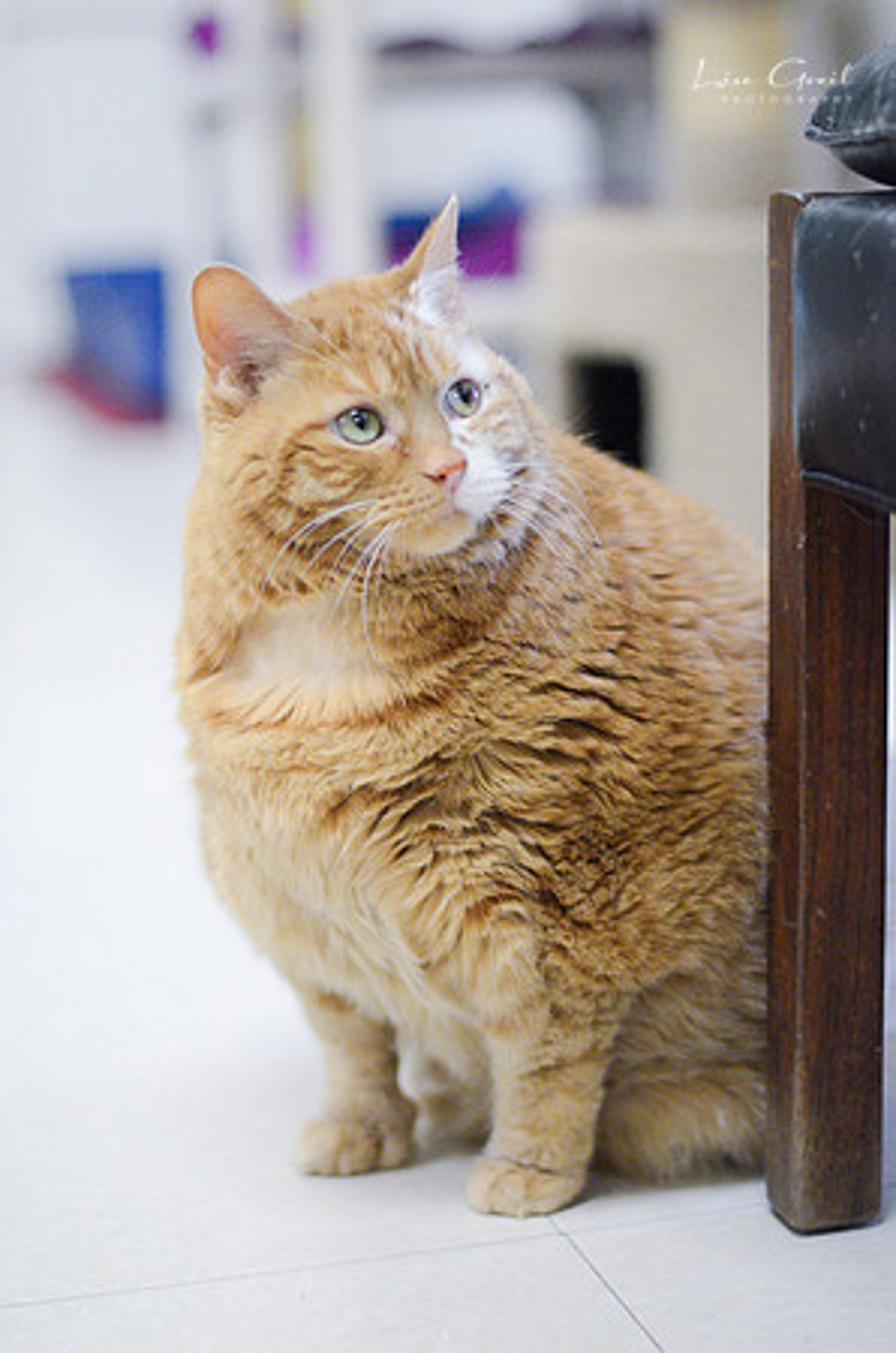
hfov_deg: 18.1
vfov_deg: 27.0
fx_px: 2813
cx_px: 448
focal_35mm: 75
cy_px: 676
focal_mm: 50
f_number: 1.6
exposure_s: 1/1000
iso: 3200
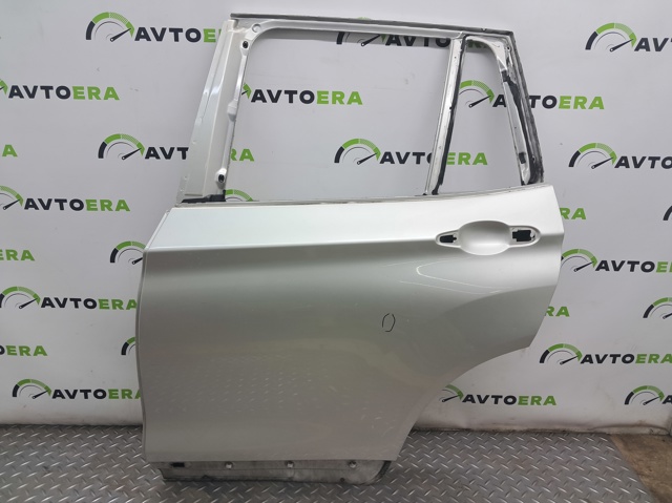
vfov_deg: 51.3
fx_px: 524
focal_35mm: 27
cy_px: 252
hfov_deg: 65.4
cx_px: 336
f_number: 1.8
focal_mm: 4
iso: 50
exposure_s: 1/50
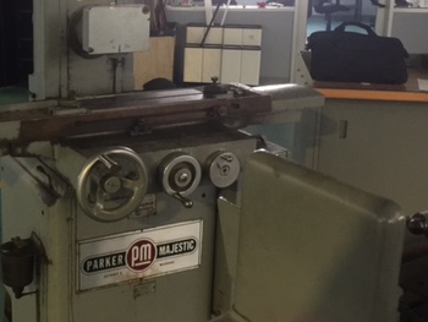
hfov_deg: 35.2
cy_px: 119
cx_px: 95
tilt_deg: -13.4
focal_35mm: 53
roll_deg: -1.7
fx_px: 656
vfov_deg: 27.5
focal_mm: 4.15
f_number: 2.2
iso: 125
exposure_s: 1/15
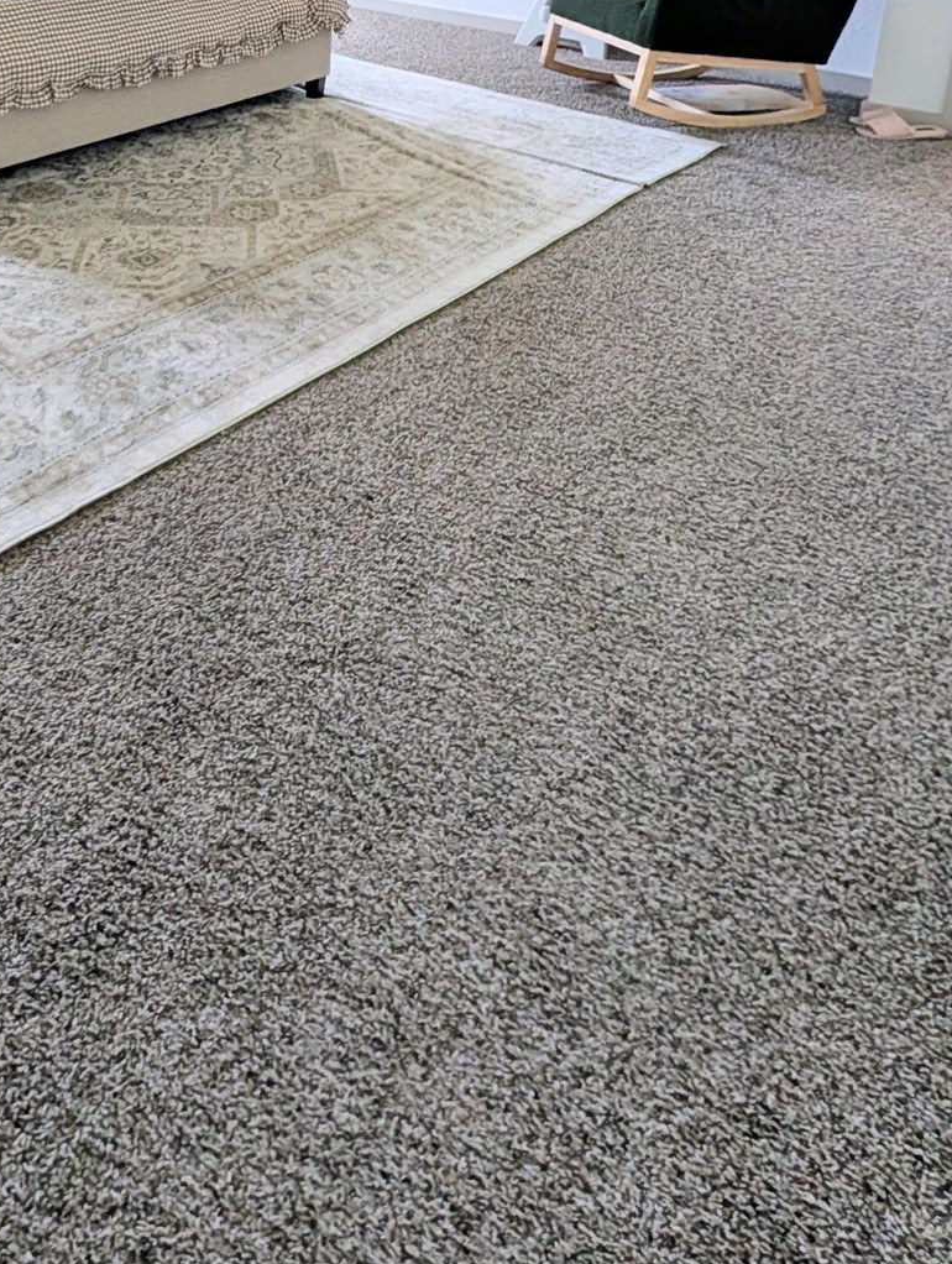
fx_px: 877
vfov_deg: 57.2
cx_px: 64
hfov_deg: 49.5
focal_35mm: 24
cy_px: 46
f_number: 1.7
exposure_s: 1/80.3
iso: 58
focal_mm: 2.02
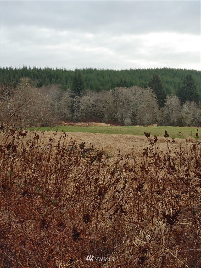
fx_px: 403
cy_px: 134
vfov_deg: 36.8
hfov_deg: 28.0
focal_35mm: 52
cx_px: 100
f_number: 1.8
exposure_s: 1/120
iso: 50
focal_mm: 4.81
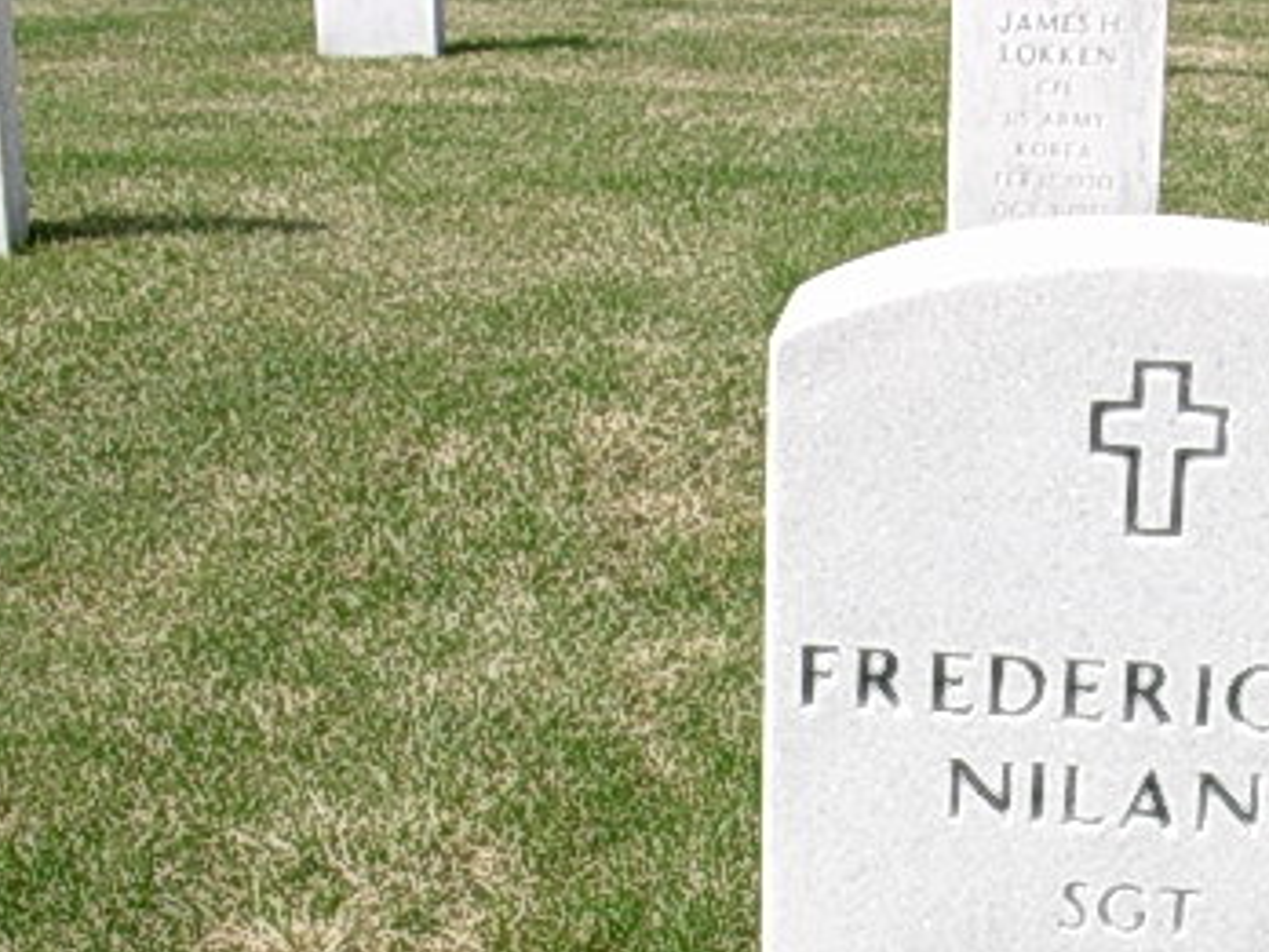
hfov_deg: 28.2
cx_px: 934
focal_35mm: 68
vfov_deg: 21.1
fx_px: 2493
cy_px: 872
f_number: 5.4
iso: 70
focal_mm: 5.6
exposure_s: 1/456
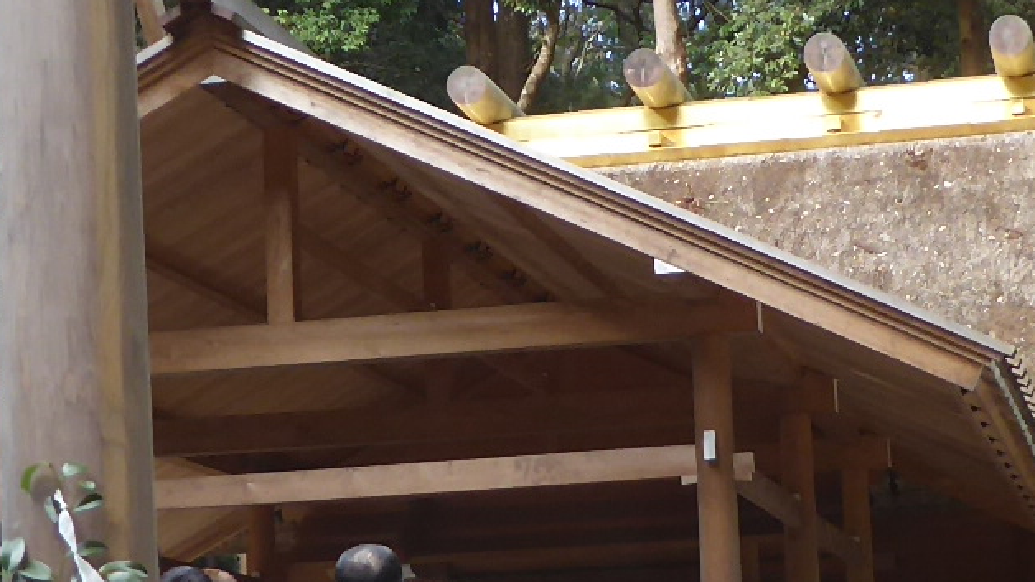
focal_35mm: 111
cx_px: 585
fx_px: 3046
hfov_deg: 19.3
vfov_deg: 10.9
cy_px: 326
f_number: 3.3
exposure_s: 1/60
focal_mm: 4.3
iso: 125
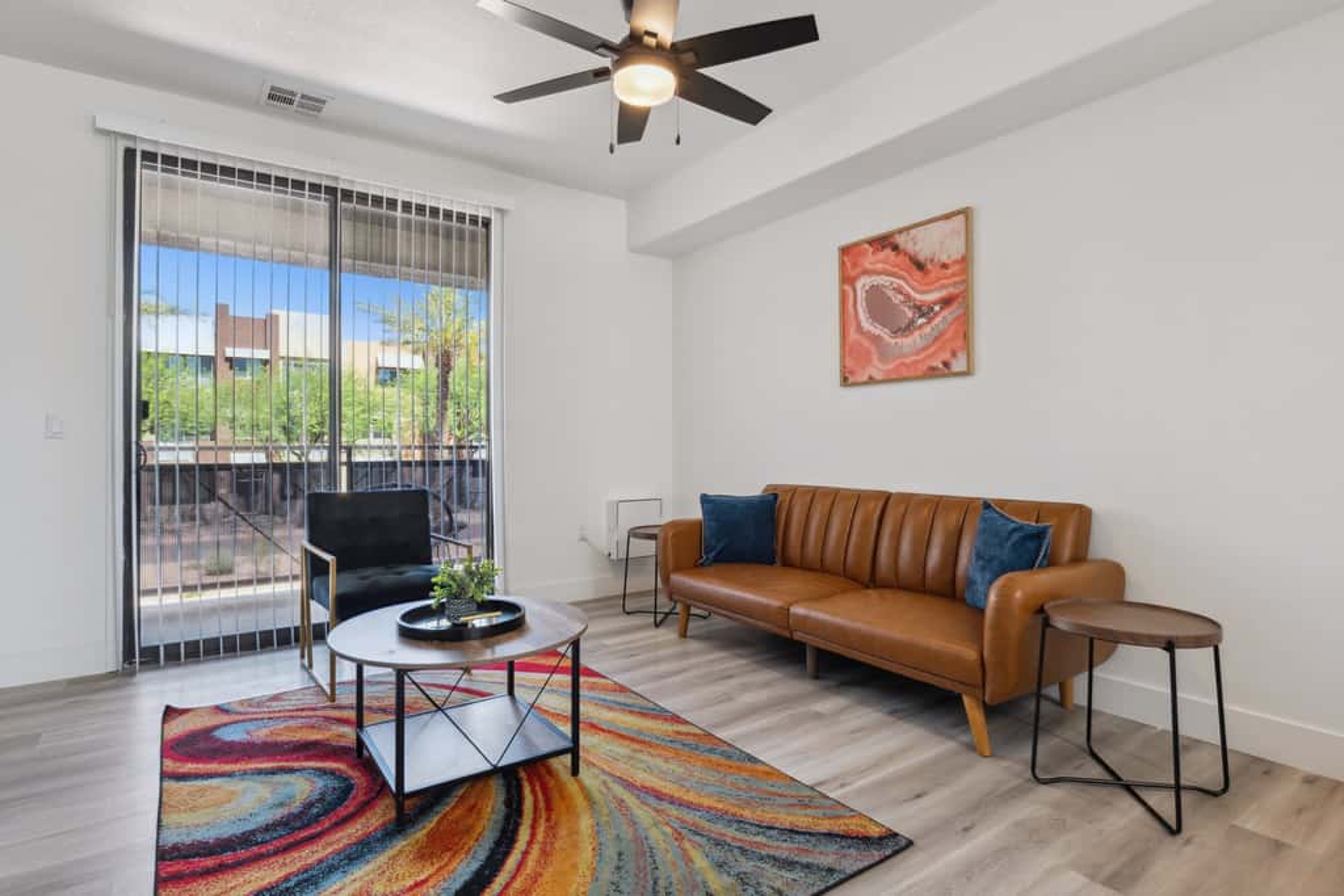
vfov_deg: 67.4
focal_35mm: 18
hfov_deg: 90.0
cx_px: 672
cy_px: 448
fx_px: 672
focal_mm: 18
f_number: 8
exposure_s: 1/40
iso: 400
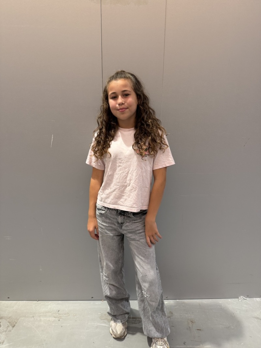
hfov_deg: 56.8
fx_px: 241
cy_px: 174
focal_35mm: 24
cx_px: 130
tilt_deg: -14.8
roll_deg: -0.2
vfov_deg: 71.6
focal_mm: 6.76
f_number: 1.78
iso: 200
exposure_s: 1/100
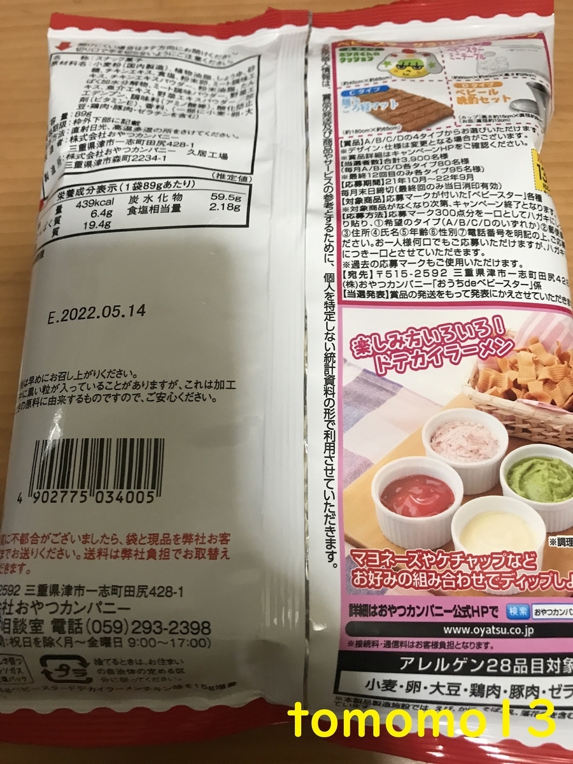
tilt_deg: -72.2
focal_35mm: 28
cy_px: 382
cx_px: 286
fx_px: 618
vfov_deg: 63.4
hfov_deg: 49.7
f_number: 1.8
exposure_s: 1/15
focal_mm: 3.99
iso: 64
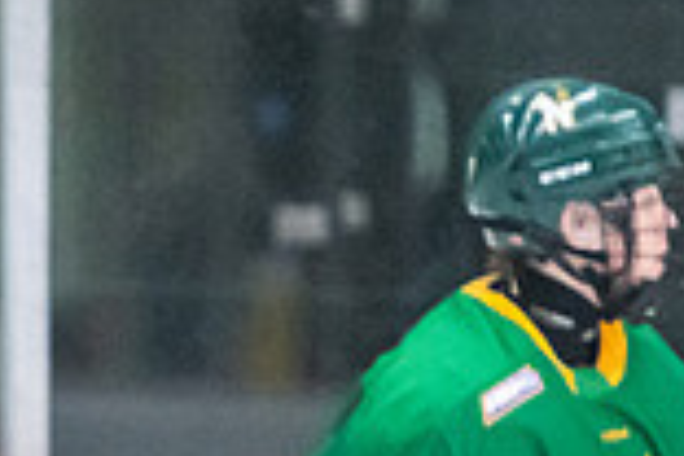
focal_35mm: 1020
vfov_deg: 1.3
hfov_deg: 2.0
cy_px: 781
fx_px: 19378
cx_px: -265
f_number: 2.8
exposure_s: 1/800
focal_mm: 165
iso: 4000
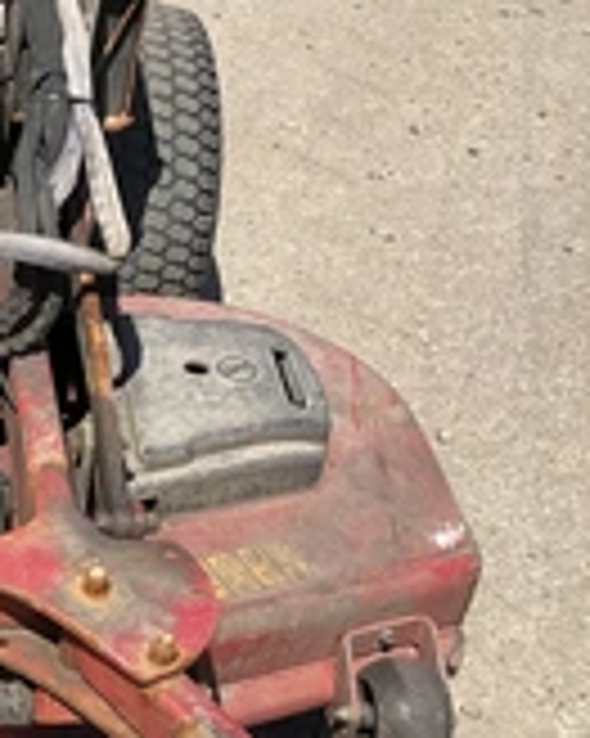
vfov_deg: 27.2
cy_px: 554
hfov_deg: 20.2
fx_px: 1507
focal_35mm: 69
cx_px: -180
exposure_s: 1/1626
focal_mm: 3
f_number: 1.8
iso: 25
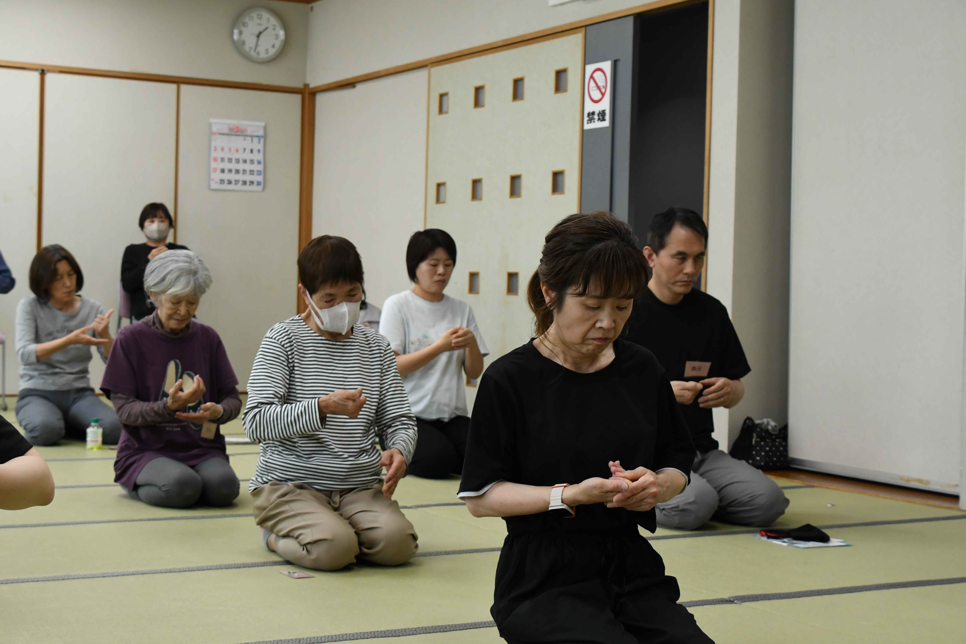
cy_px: 322
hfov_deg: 35.1
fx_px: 1529
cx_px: 483
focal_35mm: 57
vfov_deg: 23.8
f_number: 7.1
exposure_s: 1/250
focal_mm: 38
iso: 2000
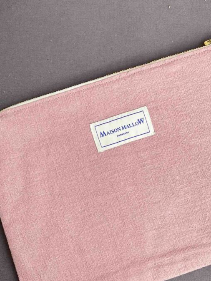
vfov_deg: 24.6
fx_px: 642
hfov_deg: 18.6
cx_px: 133
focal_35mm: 79
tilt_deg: -88.0
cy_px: 191
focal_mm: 6
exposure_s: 1/122
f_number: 2
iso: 25
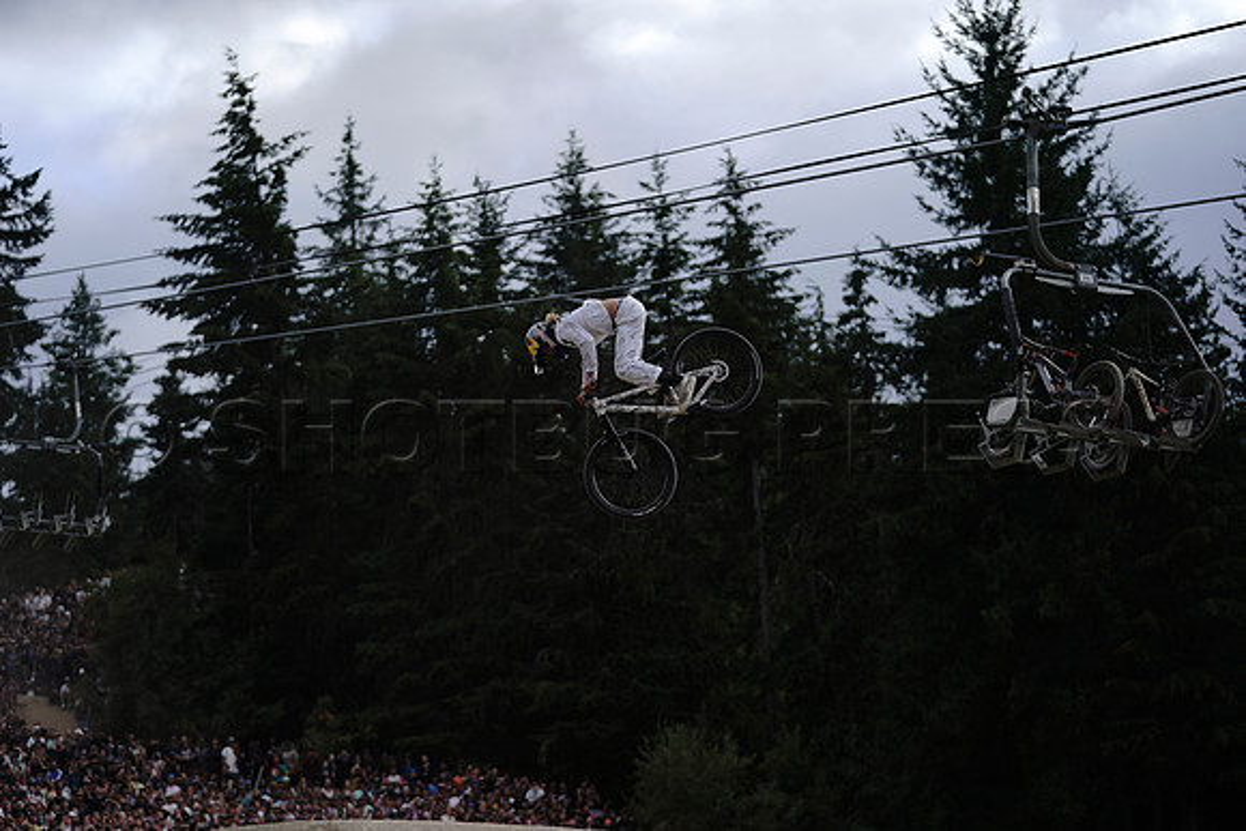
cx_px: 623
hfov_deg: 19.5
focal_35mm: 105
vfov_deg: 13.0
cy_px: 416
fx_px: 3635
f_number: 2.8
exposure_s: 1/1250
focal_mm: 105
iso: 125
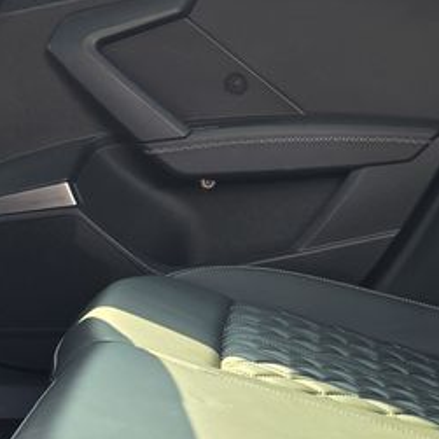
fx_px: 1392
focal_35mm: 97
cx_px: 429
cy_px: 252
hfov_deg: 17.5
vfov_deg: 17.9
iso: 80
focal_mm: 6.3
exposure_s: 1/180
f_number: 1.7
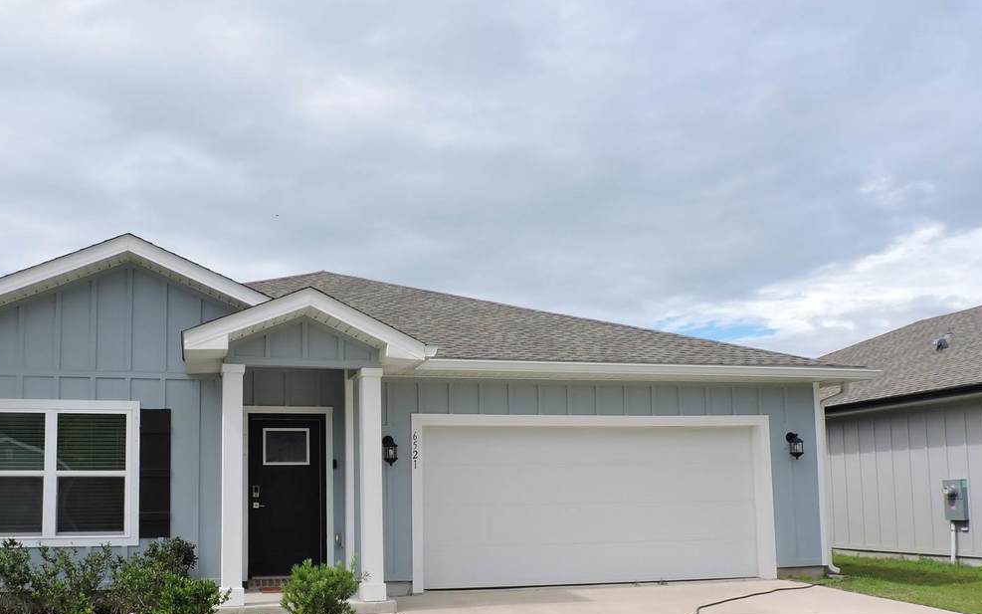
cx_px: 382
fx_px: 883
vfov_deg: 37.9
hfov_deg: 57.6
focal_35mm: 33
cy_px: 413
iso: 140
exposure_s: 1/1600
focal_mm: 4.3
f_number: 3.7
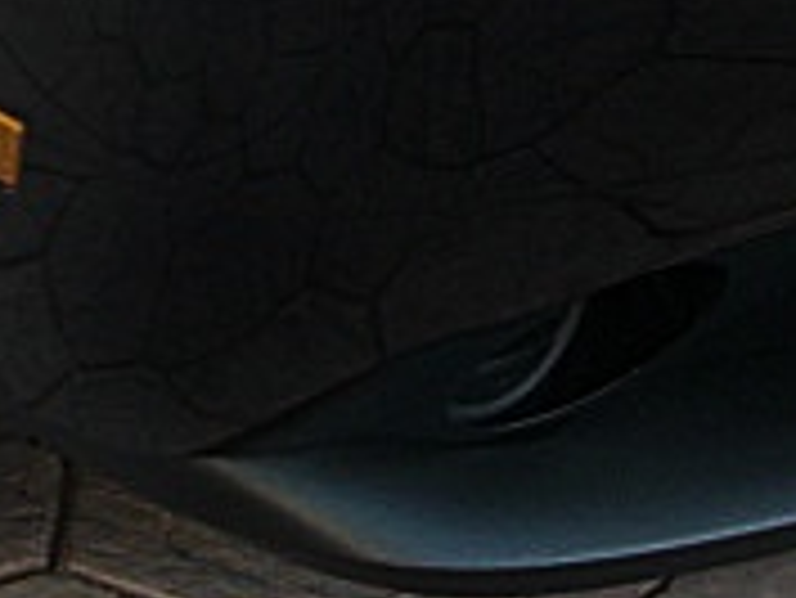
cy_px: -180
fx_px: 2991
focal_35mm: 130
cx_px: 207
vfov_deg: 11.1
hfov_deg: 15.1
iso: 200
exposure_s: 1/125
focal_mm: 6.3
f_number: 2.8
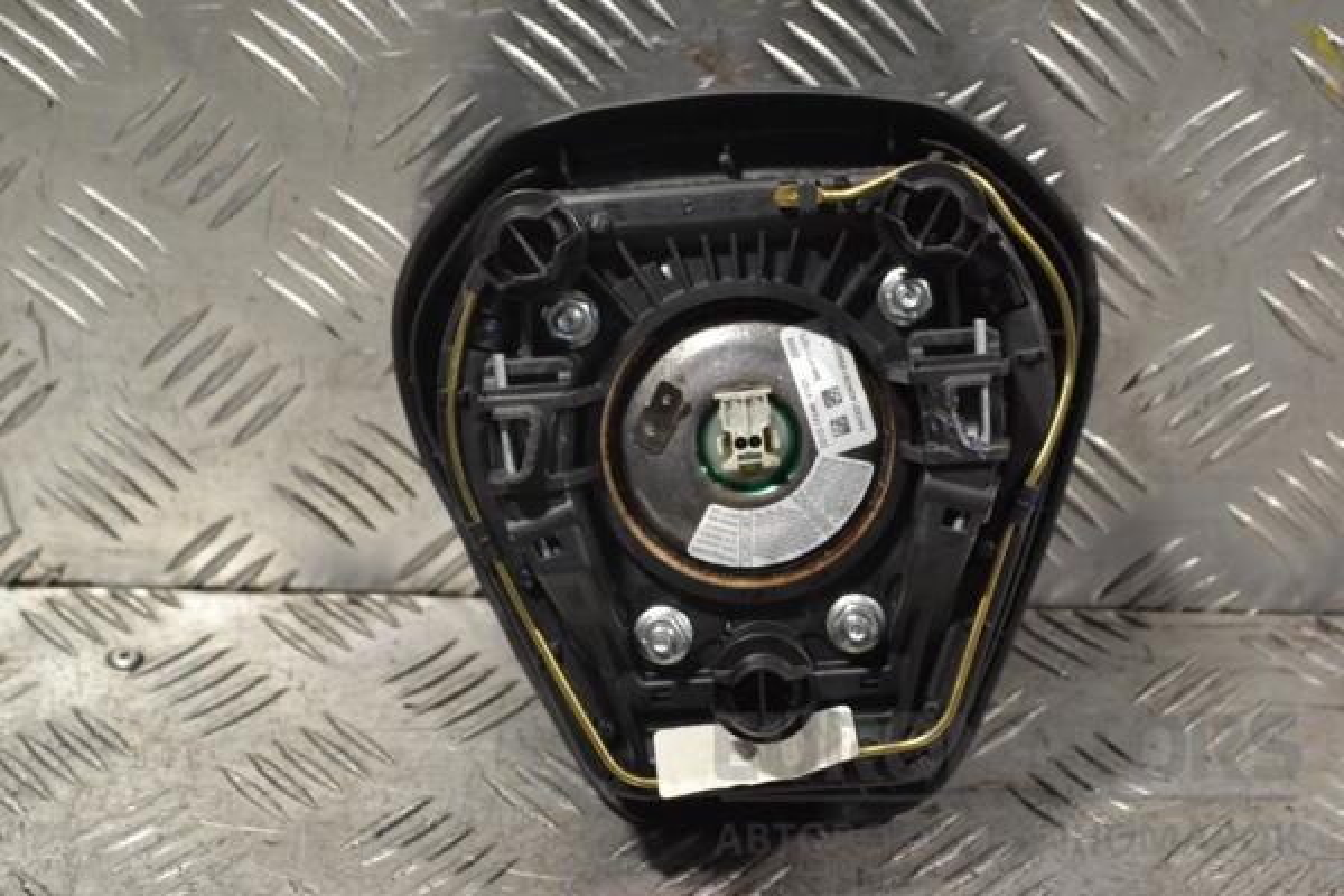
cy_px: 448
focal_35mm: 72
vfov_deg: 18.9
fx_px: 2688
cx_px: 672
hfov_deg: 28.1
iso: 3200
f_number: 9
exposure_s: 1/320
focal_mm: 48
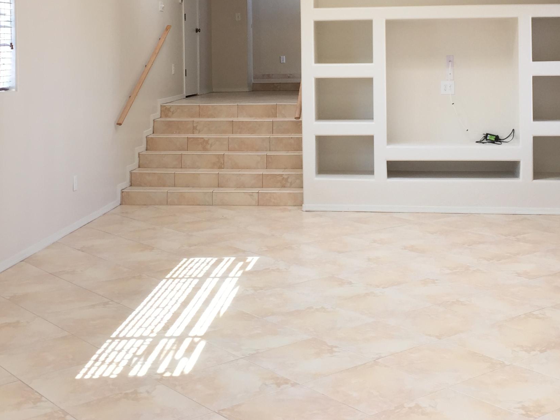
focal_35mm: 53
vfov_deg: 26.9
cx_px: 320
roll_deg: +0.2
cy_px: 76
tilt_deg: +0.0
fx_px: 857
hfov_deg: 36.1
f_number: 2.2
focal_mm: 4.15
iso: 32
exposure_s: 1/60
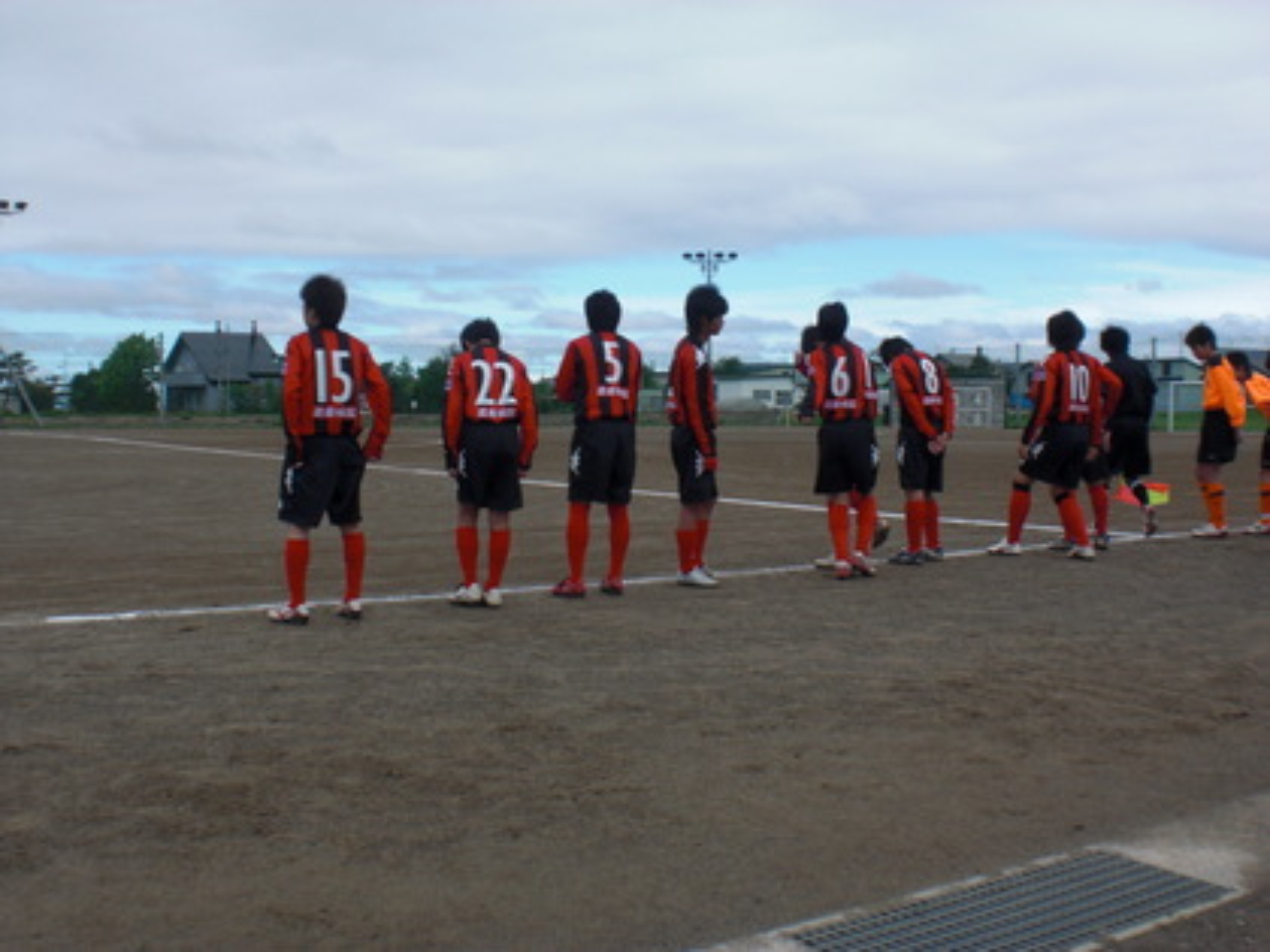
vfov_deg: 37.7
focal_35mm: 38
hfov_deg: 49.0
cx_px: 635
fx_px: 1394
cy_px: 476
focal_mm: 6.3
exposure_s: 1/400
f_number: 5.6
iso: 64
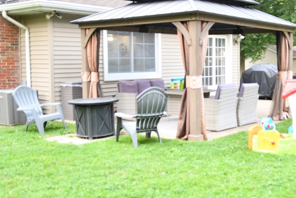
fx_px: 395
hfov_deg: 40.3
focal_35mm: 48
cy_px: 87
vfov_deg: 28.1
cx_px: 208
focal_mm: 21
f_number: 3.5
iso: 250
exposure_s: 1/40
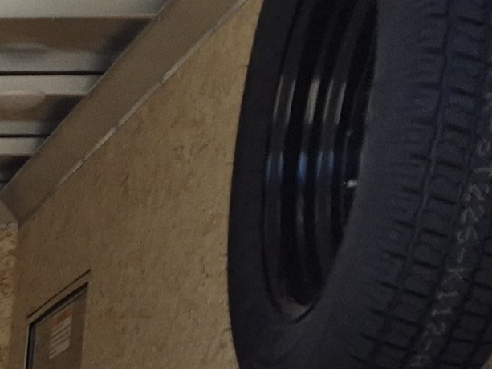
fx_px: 2132
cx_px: -693
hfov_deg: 11.1
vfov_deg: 8.8
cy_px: 924
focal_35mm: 150
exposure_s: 1/3544
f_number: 1.8
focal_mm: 5.4
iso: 80
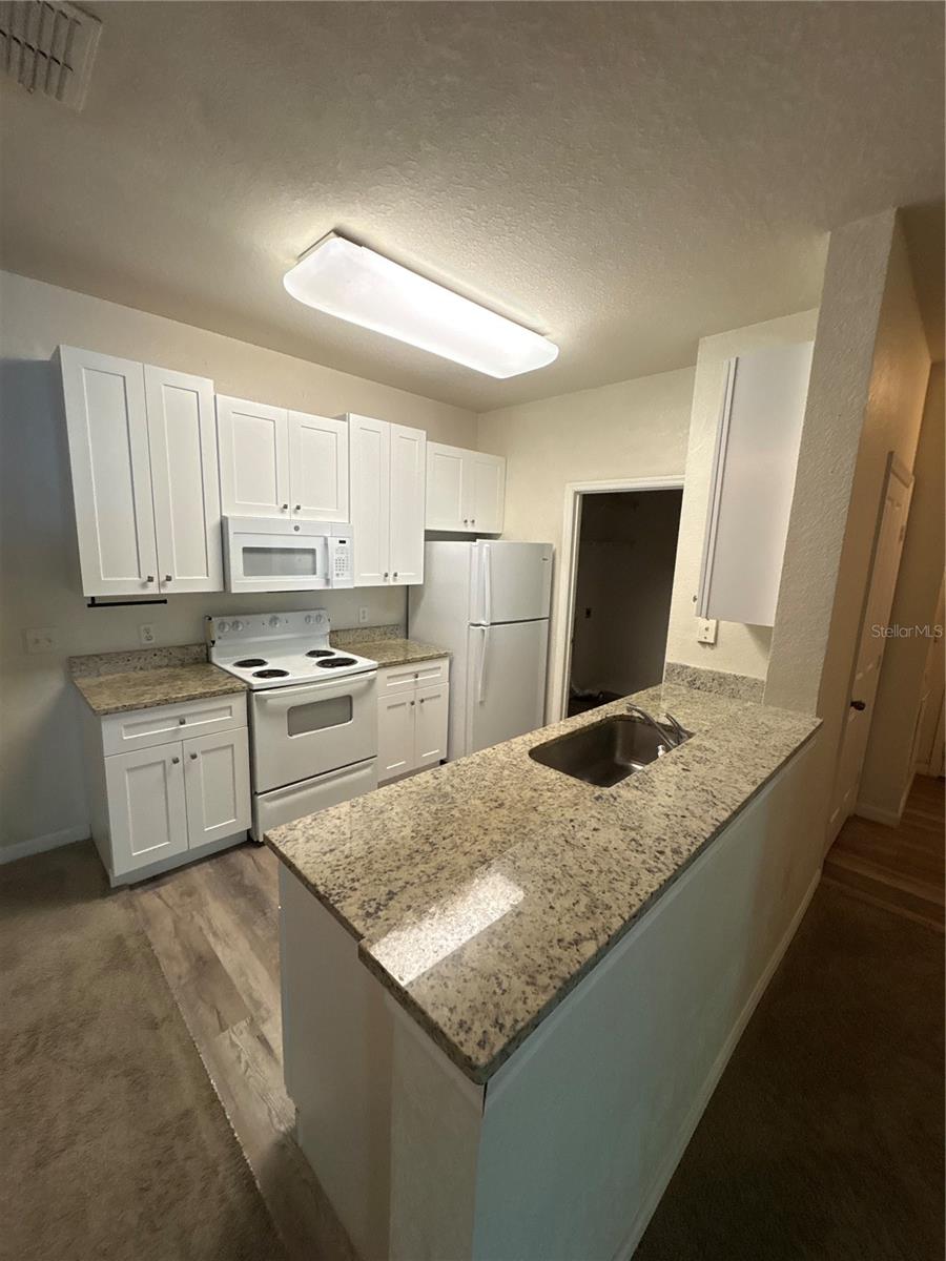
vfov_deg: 102.1
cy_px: 630
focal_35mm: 14
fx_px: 510
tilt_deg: -10.0
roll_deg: -2.3
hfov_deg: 85.7
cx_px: 473
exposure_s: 1/60
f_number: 2.2
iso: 320
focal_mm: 2.22
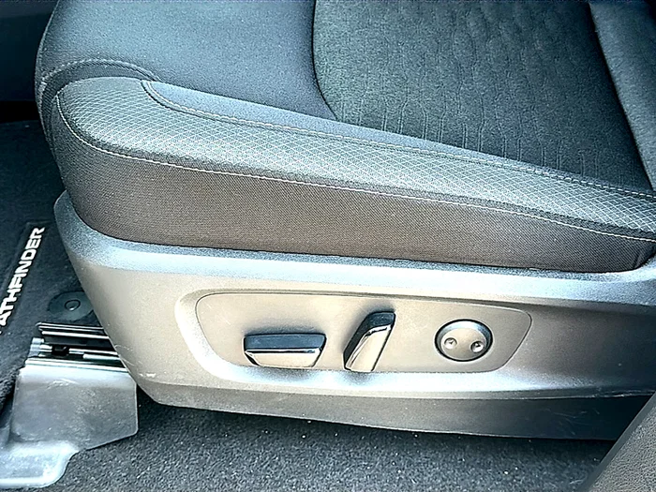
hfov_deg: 42.9
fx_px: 834
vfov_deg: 32.9
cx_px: 328
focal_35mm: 44
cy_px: 246
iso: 80
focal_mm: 6.86
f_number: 1.78
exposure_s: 1/105
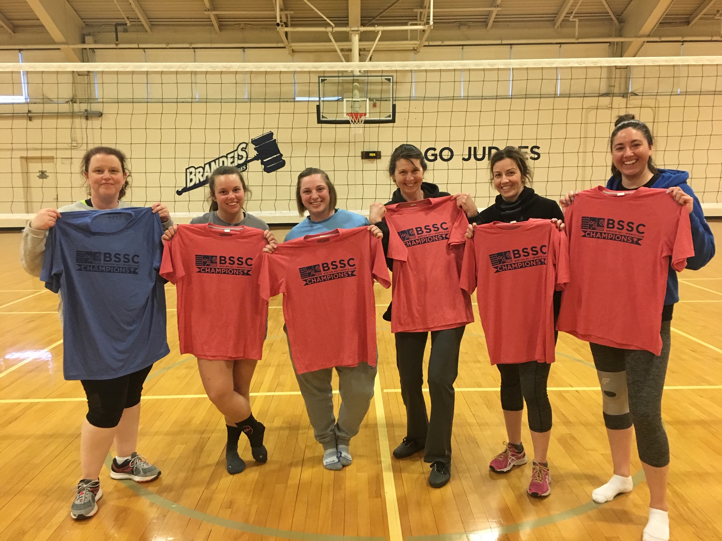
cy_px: 270
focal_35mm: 29
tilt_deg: -7.6
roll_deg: +0.3
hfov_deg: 61.7
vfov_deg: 48.2
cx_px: 361
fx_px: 605
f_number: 2.2
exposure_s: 1/30
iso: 200
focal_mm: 4.15
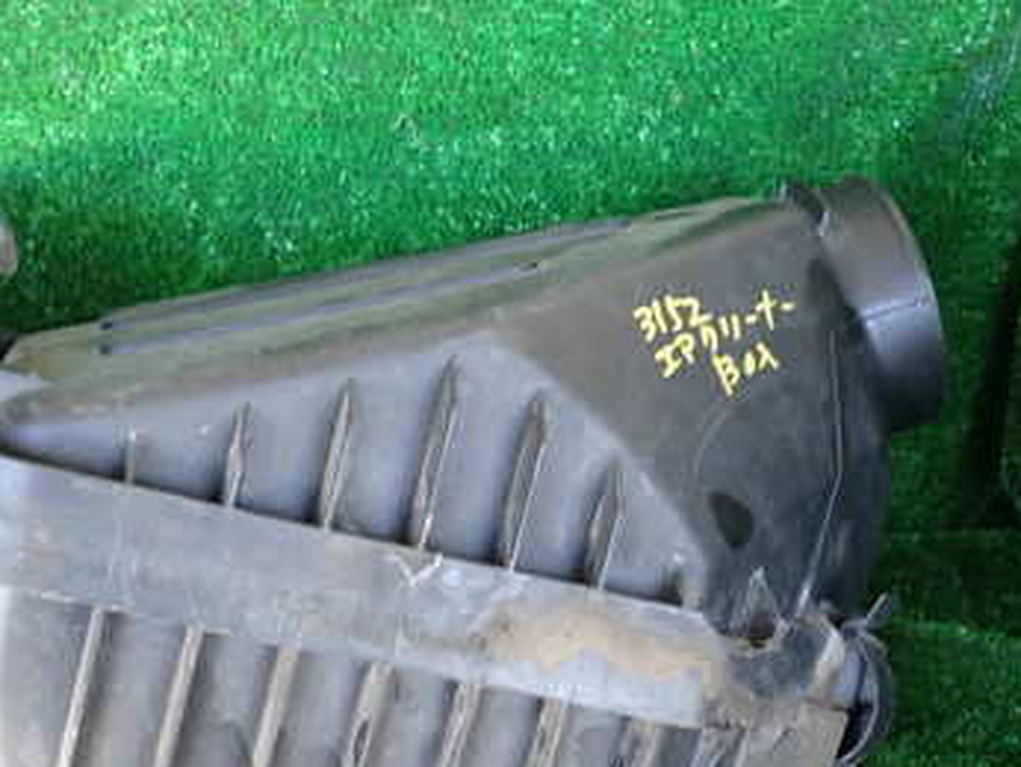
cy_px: 546
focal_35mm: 52
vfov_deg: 27.8
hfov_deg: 36.5
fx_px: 1535
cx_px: 360
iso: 250
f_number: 2.3
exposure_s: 1/30
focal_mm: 5.4
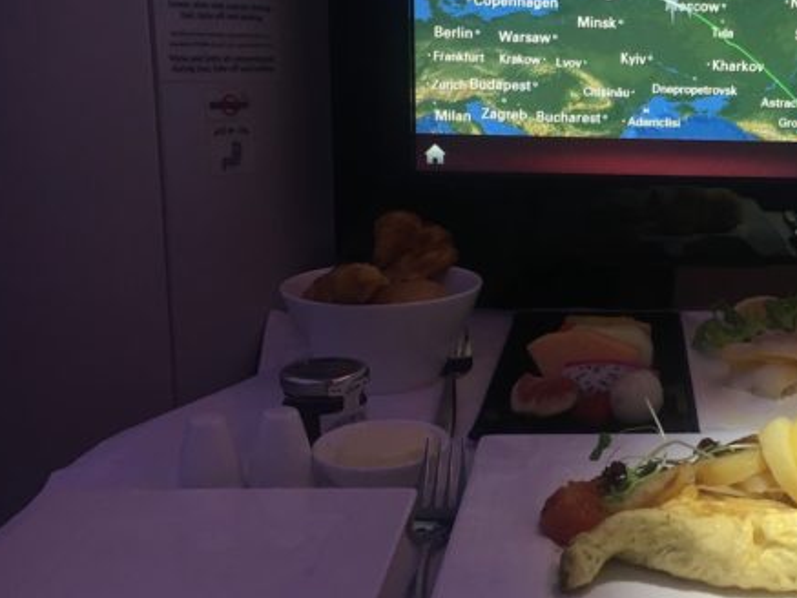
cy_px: 233
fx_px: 1175
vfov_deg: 28.5
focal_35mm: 51
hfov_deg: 35.8
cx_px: 678
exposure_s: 1/33
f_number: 2.2
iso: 100
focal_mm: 4.15
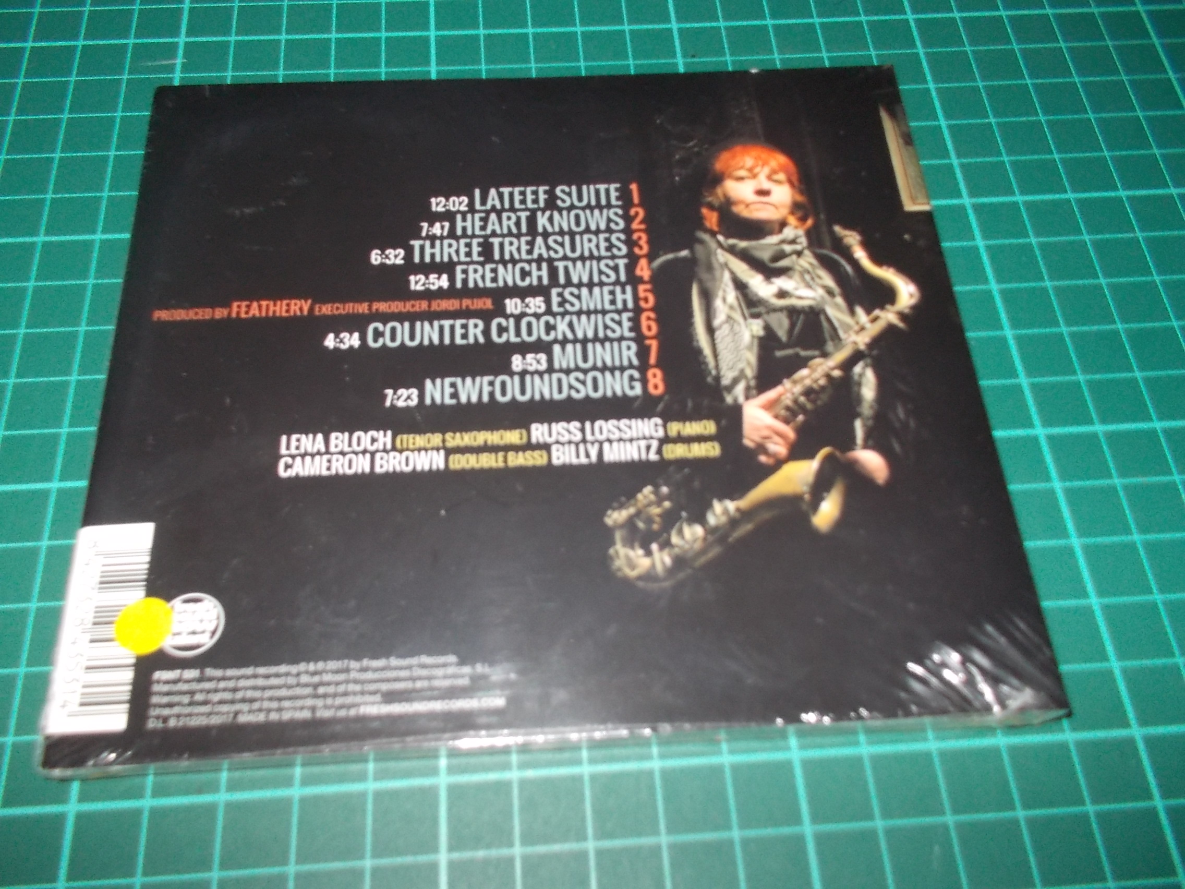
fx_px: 993
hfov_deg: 61.7
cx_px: 592
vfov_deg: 48.2
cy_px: 444
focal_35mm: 29
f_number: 3.3
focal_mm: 4.1
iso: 200
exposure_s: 1/30
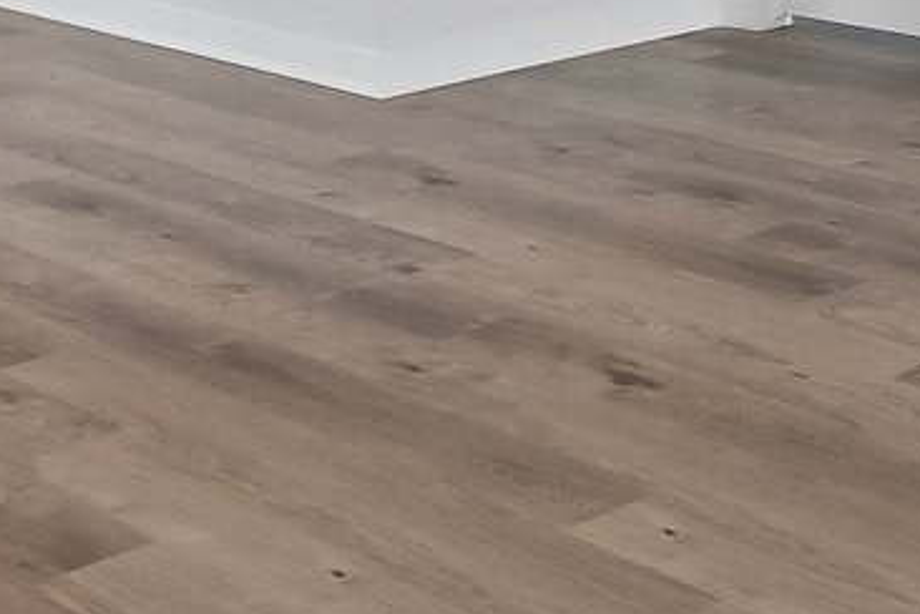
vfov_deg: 14.1
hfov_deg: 24.1
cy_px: -557
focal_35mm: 84
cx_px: 573
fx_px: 2146
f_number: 8
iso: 400
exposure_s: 1/60
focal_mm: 10
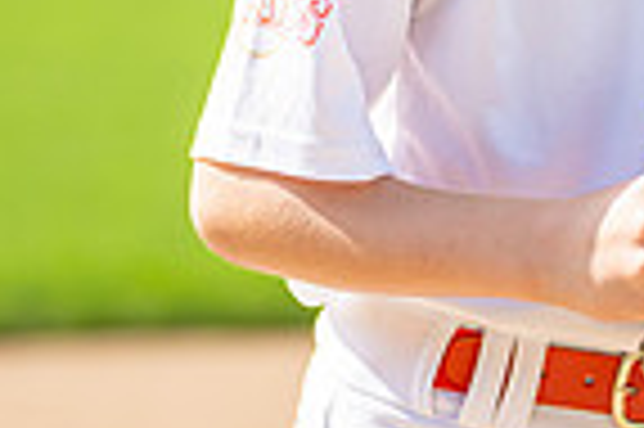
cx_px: 659
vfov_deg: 5.6
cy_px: -154
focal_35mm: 243
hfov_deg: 8.4
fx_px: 4342
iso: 100
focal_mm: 50
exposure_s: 1/5000
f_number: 1.2
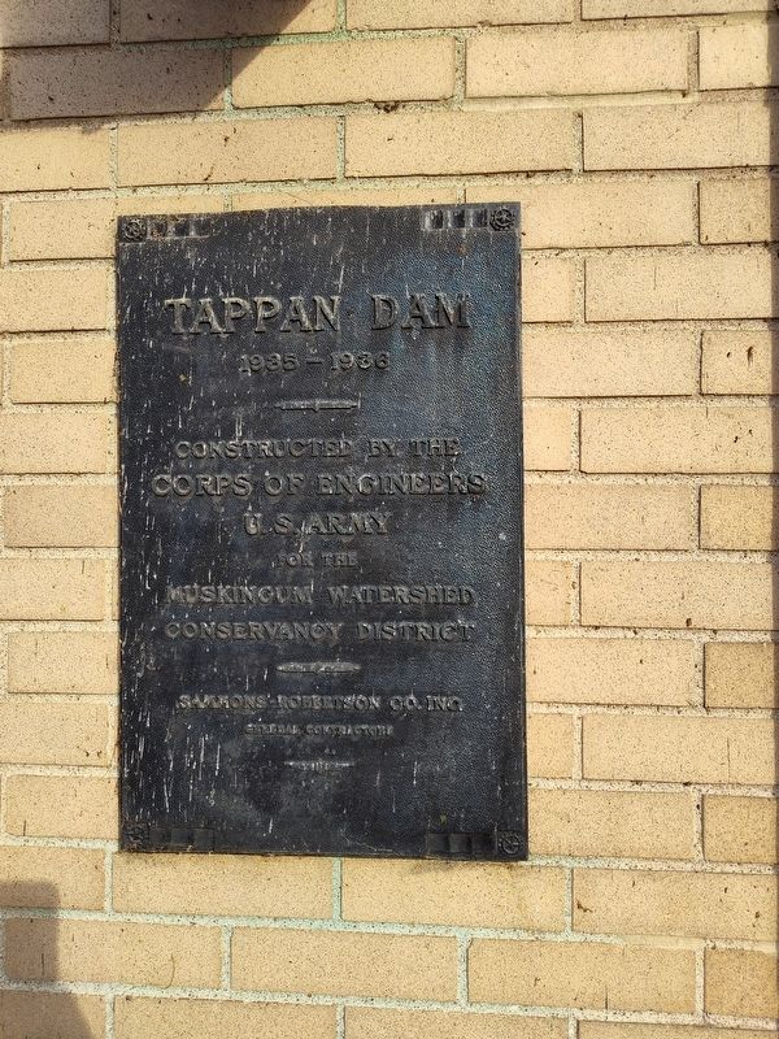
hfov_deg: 58.9
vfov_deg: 73.9
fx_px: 690
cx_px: 390
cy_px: 520
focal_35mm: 23
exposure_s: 1/630
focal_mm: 5.56
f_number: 1.8
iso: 100
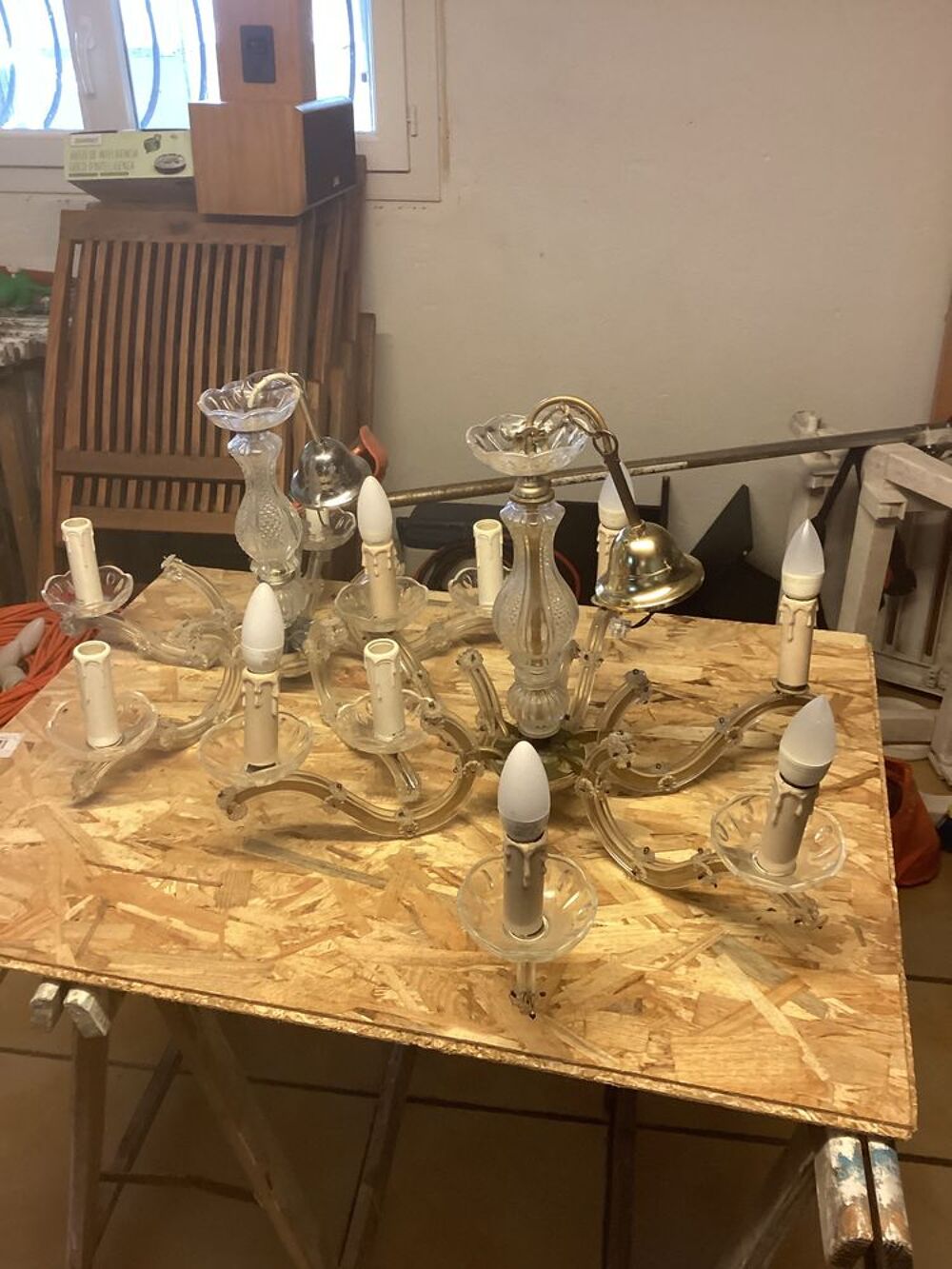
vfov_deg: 58.3
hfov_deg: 45.4
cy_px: 634
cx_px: 476
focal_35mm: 31
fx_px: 1137
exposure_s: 1/50
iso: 200
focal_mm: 3.3
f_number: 2.4
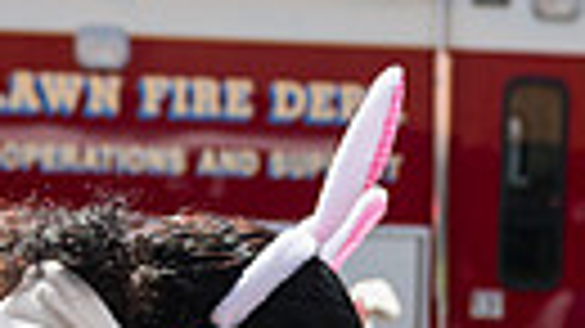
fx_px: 1737
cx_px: 356
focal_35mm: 112
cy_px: 607
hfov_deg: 19.1
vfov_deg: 10.2
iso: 200
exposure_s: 1/3200
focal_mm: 24
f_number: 4
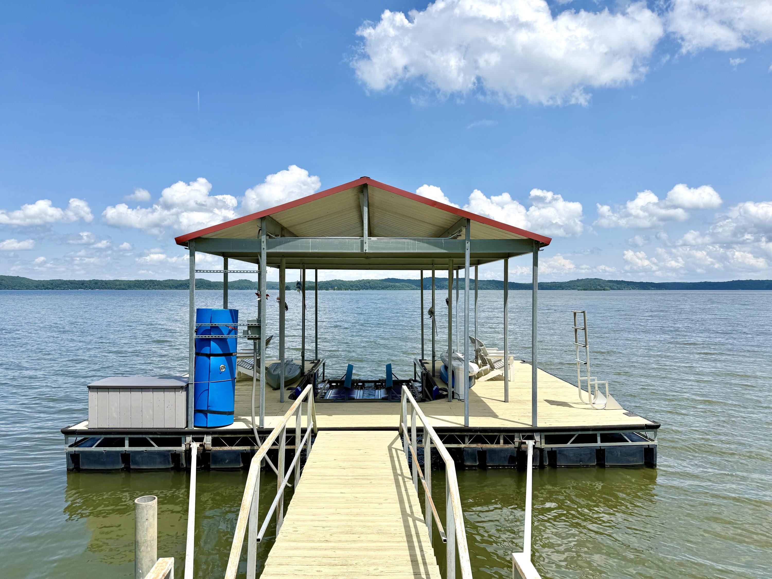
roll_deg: +0.3
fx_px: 535
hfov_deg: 71.6
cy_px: 290
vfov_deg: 56.8
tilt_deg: +0.8
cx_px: 386
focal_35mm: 24
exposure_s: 1/9091
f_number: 1.78
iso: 80
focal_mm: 6.76
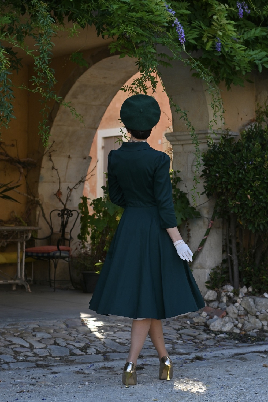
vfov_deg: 27.0
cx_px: 134
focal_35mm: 75
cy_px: 201
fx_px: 837
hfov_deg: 18.2
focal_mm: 50
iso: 160
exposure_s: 1/1000
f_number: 4
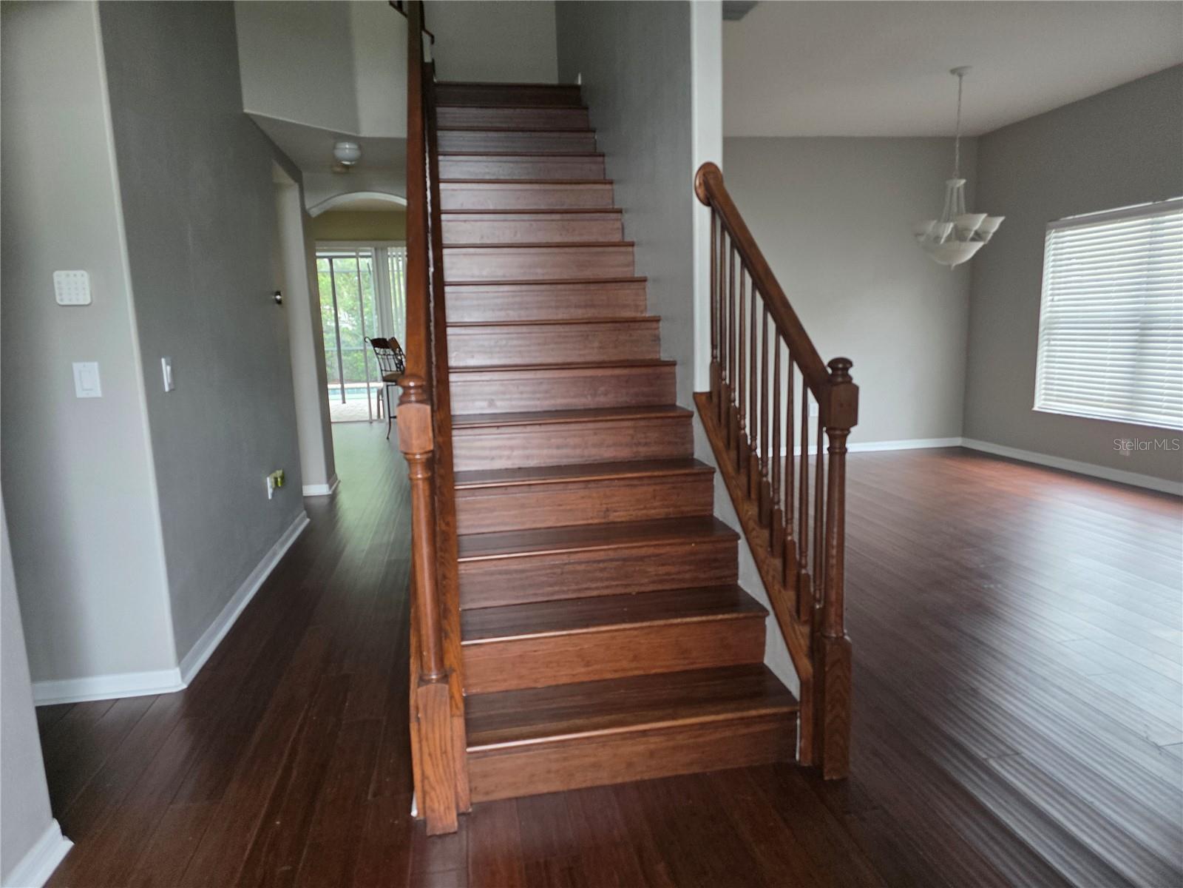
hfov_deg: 73.9
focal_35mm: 23
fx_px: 786
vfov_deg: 58.9
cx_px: 592
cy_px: 444
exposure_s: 1/120
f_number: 1.7
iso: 250
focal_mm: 6.3
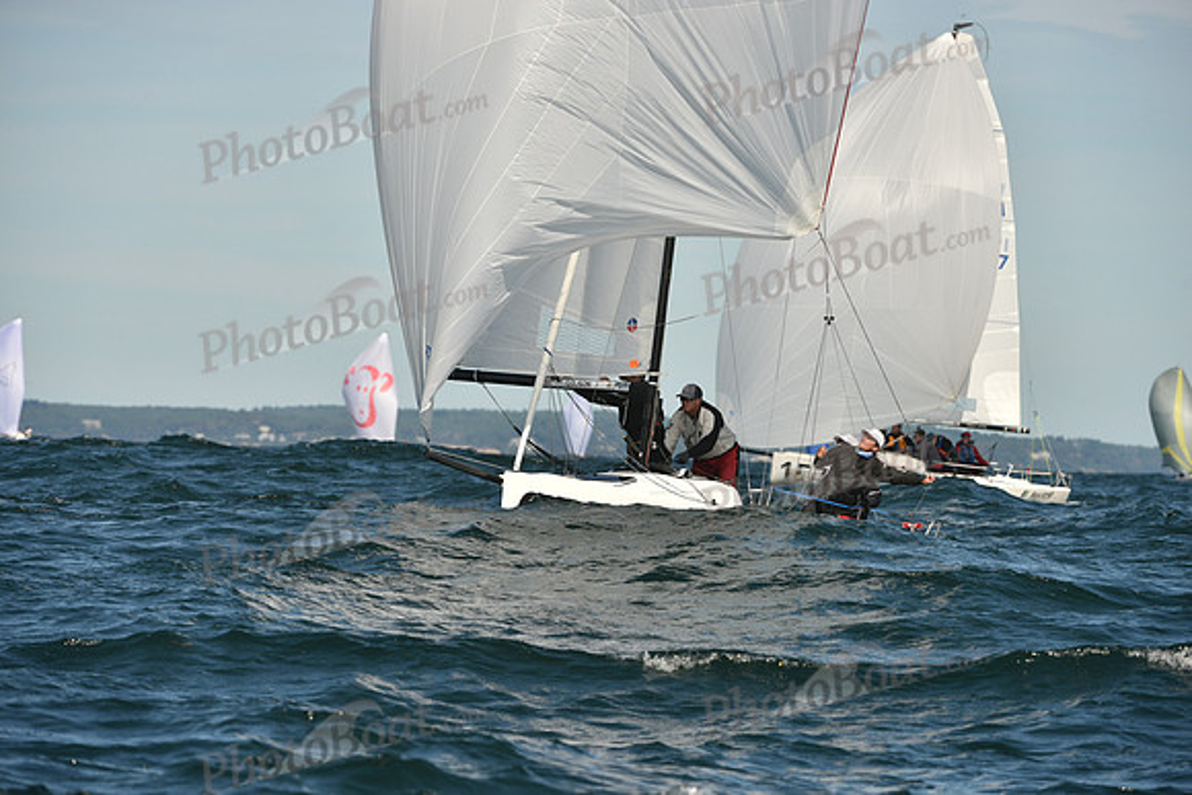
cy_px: 398
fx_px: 9604
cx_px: 596
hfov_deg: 7.1
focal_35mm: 290
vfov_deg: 4.7
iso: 250
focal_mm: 290
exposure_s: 1/1250
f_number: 7.1
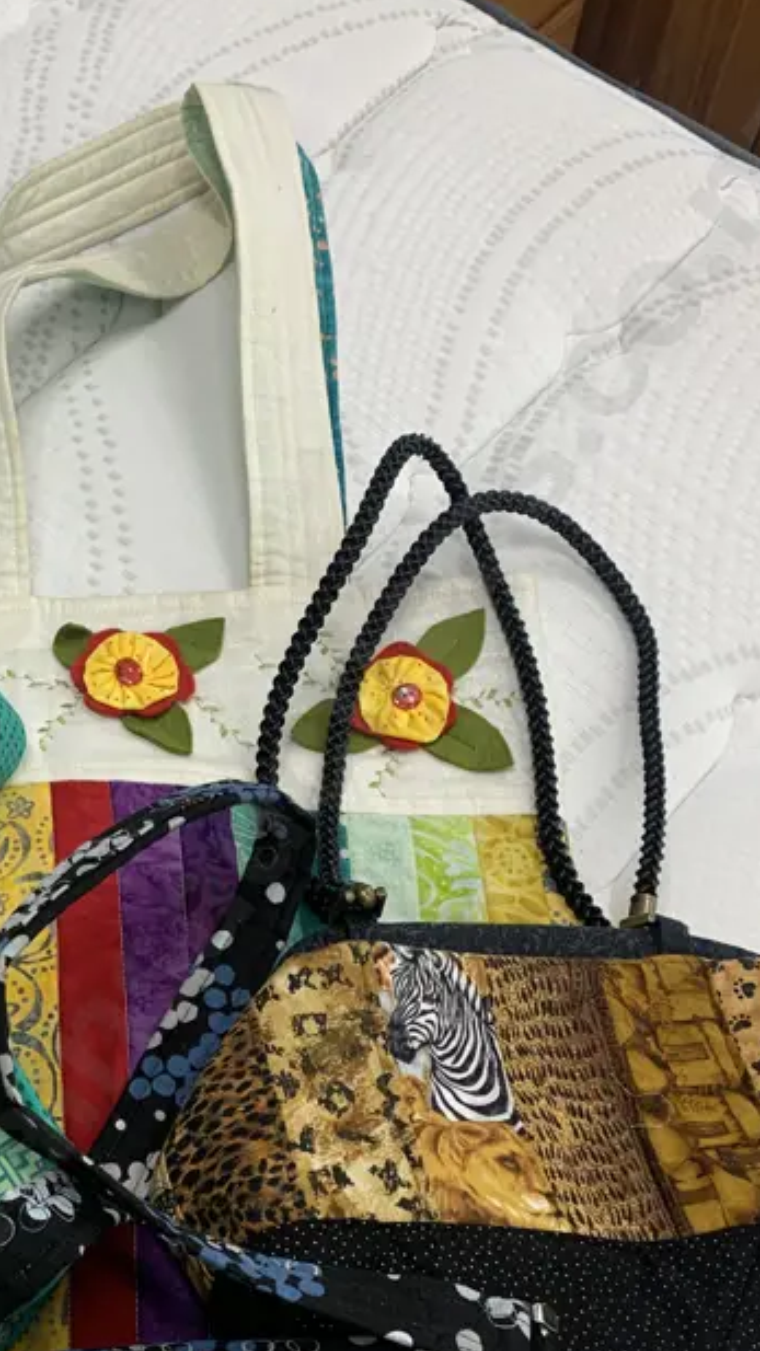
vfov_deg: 42.5
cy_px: 998
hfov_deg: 24.9
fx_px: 1684
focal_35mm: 47
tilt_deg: -66.0
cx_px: 136
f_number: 1.8
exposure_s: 1/100
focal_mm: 4.25
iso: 64
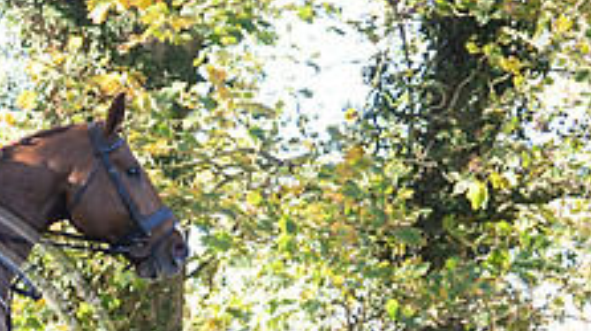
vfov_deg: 6.3
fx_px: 2991
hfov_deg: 11.0
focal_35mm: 191
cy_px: 408
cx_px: -162
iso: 1000
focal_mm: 70
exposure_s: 1/1000
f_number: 2.8
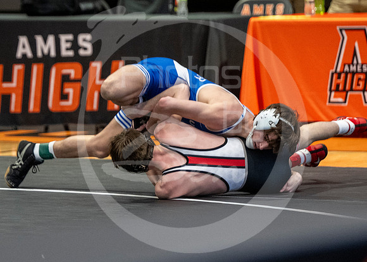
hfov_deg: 6.3
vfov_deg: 4.5
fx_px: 3358
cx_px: 112
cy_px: 253
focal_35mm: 322
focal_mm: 140
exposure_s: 1/1000
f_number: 2.8
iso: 3200
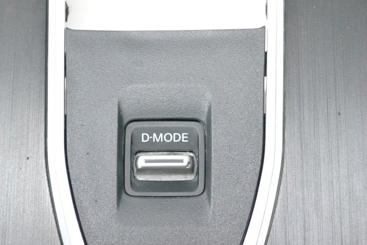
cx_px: 184
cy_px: 122
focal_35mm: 75
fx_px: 765
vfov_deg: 18.2
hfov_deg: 27.0
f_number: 5.6
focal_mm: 50
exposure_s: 1/250
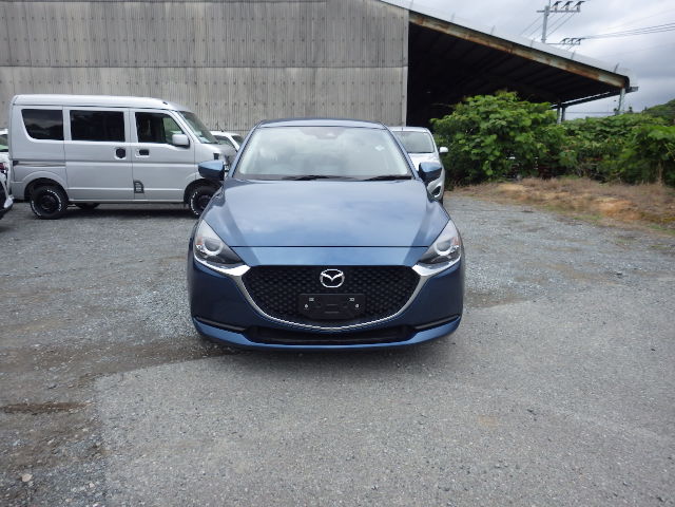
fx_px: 487
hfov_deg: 69.4
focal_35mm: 25
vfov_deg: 54.9
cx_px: 338
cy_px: 254
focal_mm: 4.5
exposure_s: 1/500
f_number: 2.8
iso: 125
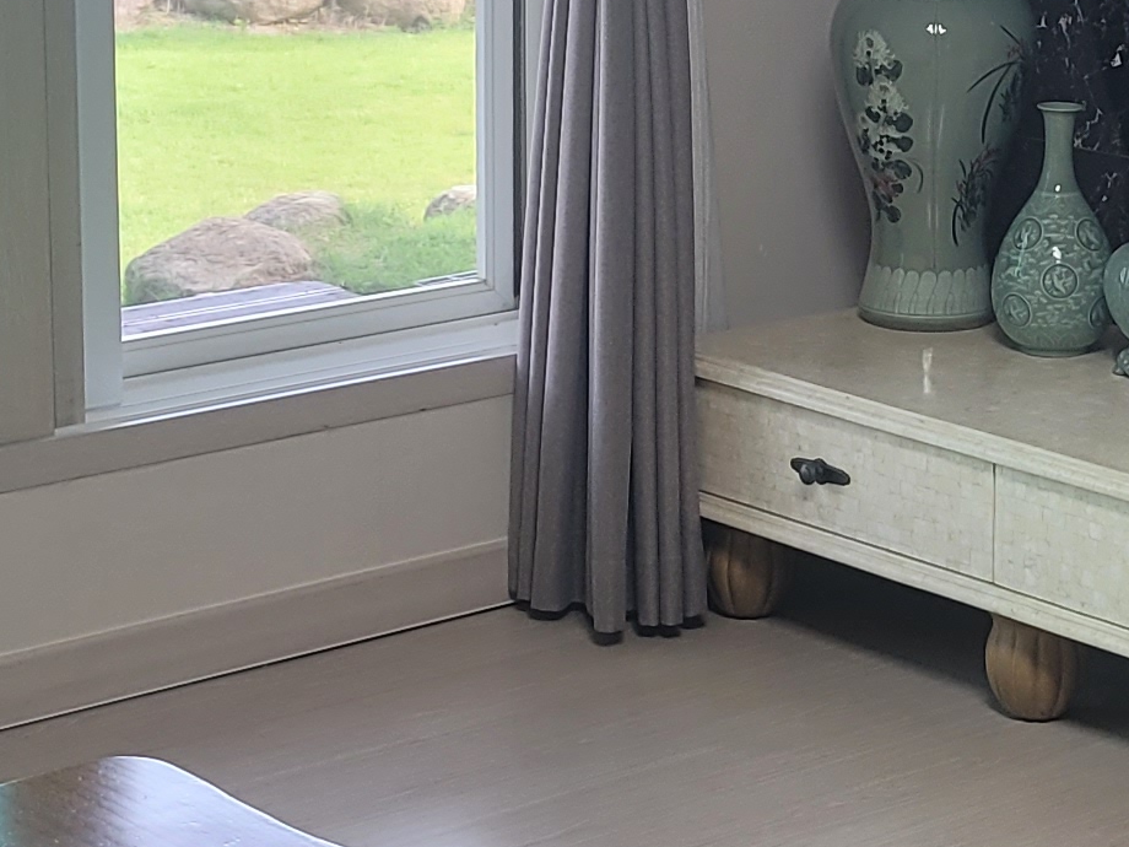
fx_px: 3718
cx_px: 1070
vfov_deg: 12.9
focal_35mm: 114
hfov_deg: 17.0
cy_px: 90
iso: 80
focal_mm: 5.4
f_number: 1.8
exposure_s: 1/120
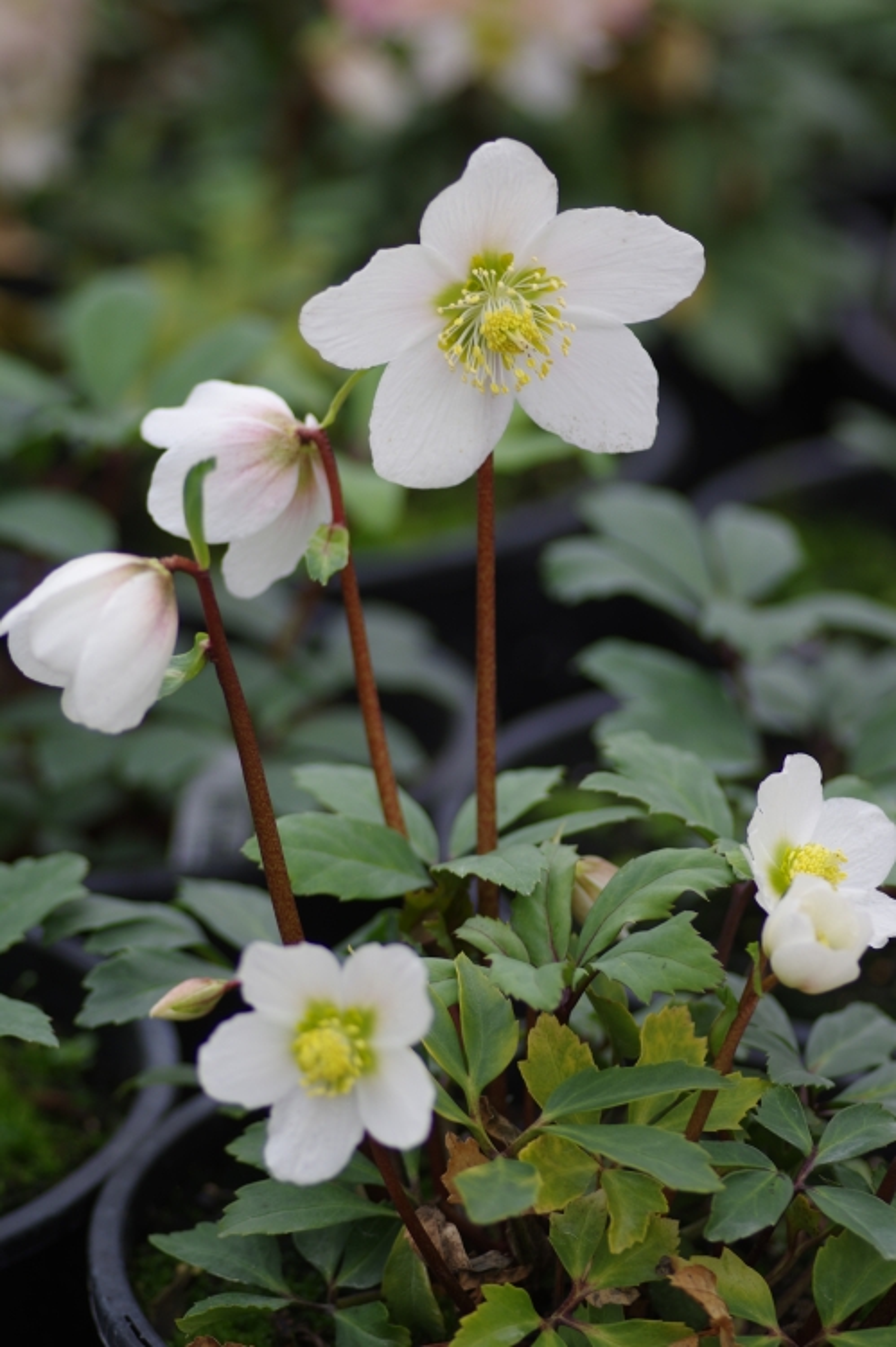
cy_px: 674
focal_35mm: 150
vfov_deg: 13.7
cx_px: 448
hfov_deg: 9.1
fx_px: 5607
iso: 100
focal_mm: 100
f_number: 2.8
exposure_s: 1/200
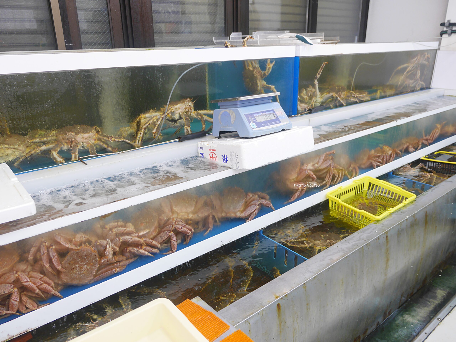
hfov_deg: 67.3
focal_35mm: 26
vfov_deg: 53.1
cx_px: 228
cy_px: 171
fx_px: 343
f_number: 2.8
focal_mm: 13
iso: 400
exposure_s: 1/60
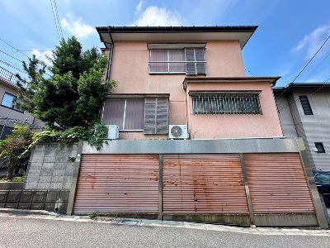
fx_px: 133
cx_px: 165
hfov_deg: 102.1
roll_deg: +0.5
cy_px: 124
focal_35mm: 14
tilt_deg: +16.0
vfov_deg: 85.7
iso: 40
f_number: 2.2
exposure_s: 1/493
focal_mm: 2.22
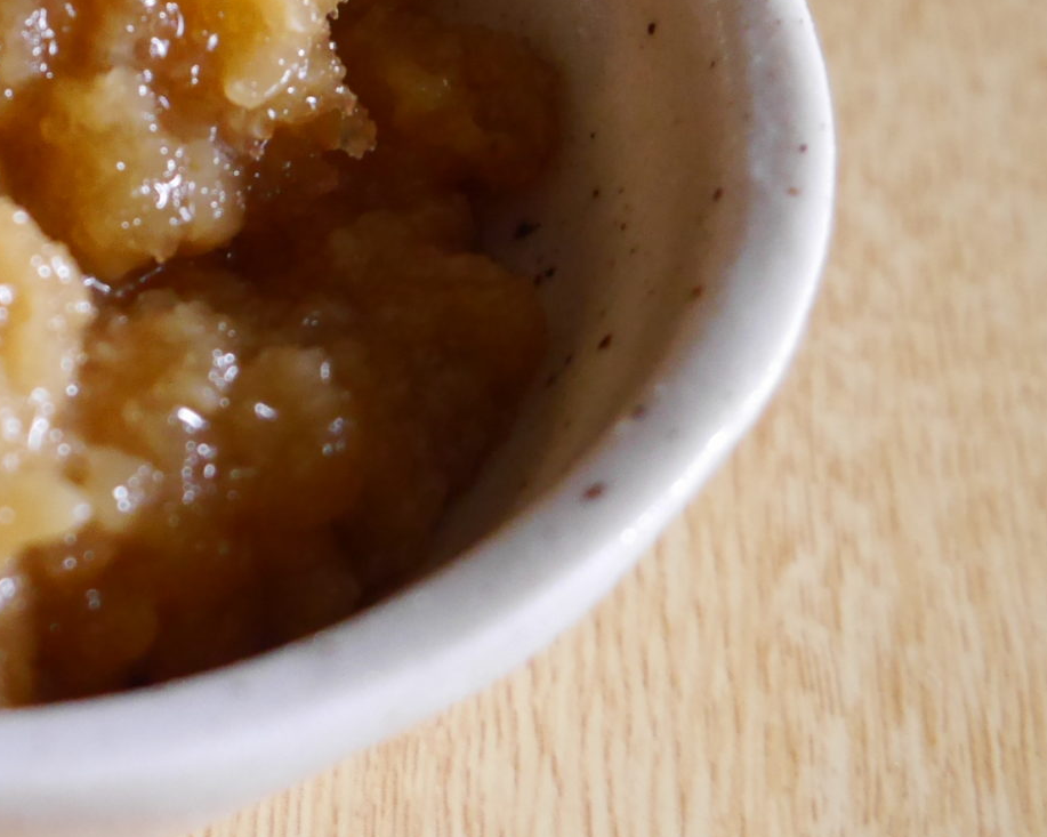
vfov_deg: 12.7
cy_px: 58
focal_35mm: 120
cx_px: -69
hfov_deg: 15.6
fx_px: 3717
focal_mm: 22
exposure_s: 1/60
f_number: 4.7
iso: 1600
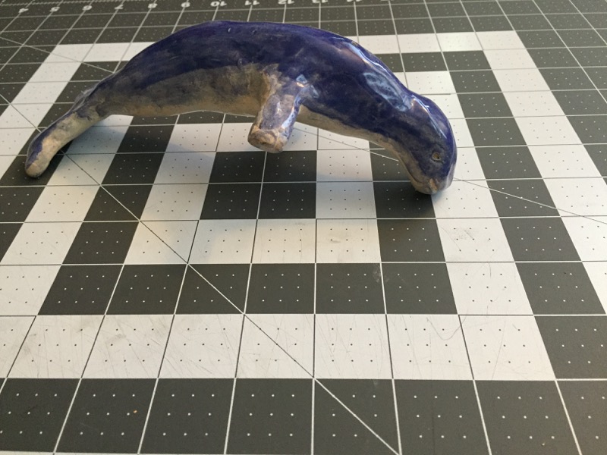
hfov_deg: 61.7
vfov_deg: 48.2
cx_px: 304
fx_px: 509
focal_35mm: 29
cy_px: 228
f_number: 2.2
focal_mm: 4.15
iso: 250
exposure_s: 1/30
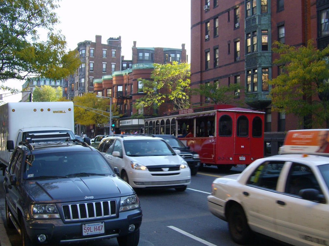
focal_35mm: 47
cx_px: 168
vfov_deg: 30.9
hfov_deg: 40.4
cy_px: 122
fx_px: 447
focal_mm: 7.7
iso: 100
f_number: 5.1
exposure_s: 1/68.4
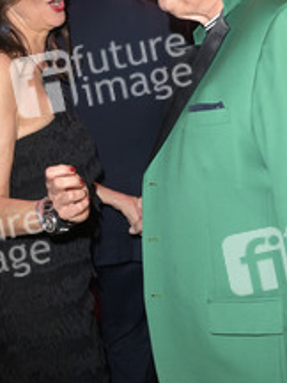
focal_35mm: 57
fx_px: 630
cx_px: 152
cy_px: 165
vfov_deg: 33.7
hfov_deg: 25.7
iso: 2500
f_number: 5
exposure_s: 1/100
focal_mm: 32
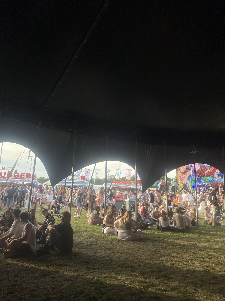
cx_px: 112
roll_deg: -2.4
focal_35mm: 26
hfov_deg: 53.1
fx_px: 225
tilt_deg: +10.4
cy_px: 150
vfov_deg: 67.3
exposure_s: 1/568
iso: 32
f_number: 1.8
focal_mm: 4.25
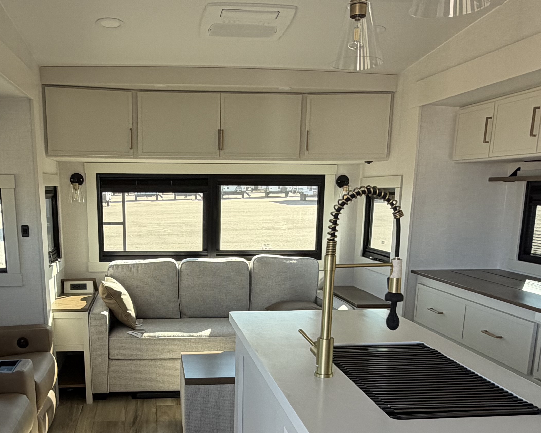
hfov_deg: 48.7
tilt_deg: -13.9
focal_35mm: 37
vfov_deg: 39.0
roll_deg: +1.5
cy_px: 327
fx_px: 592
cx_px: 208
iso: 100
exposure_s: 1/121
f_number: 2.2
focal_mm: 2.22
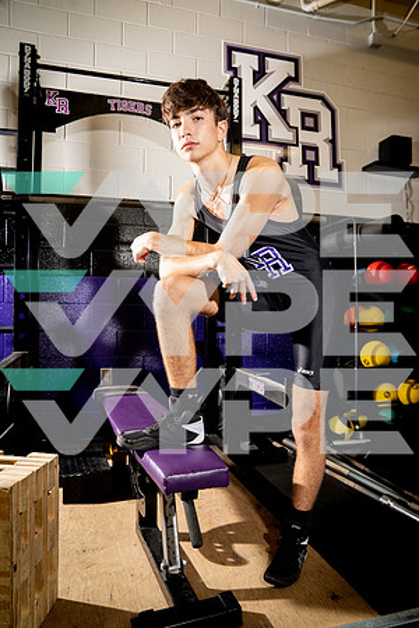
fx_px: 419
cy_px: 314
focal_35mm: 24
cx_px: 210
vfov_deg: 73.7
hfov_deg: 53.1
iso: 500
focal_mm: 24
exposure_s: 1/250
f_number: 5
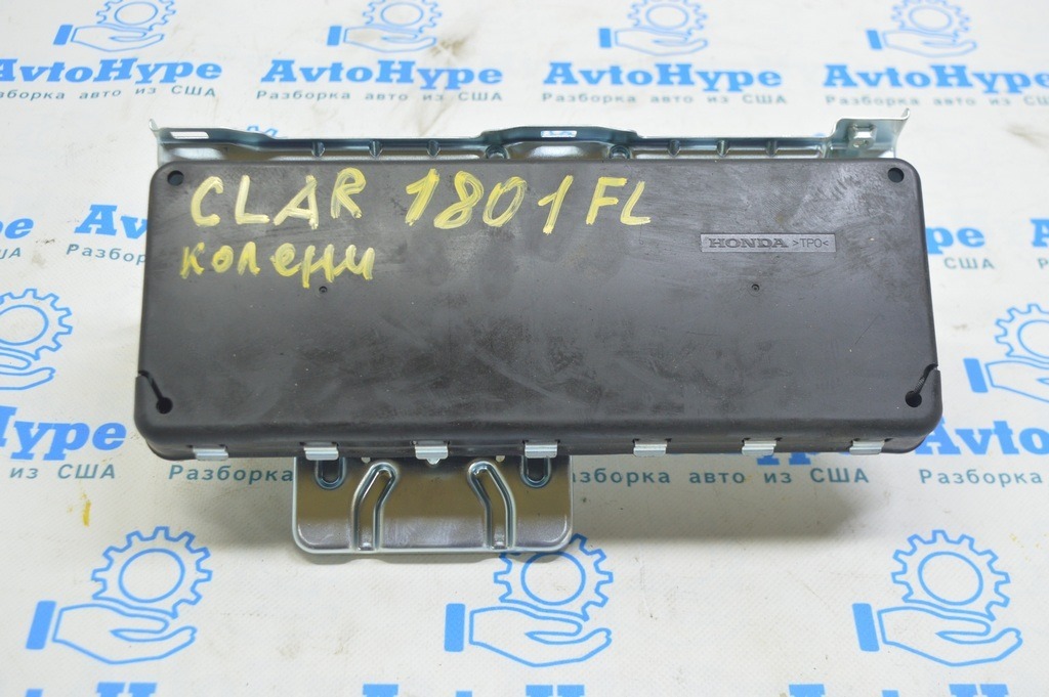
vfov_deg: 28.9
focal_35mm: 46
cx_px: 524
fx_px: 1354
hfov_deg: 42.4
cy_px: 348
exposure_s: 1/15
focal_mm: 31
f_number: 5.6
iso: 400
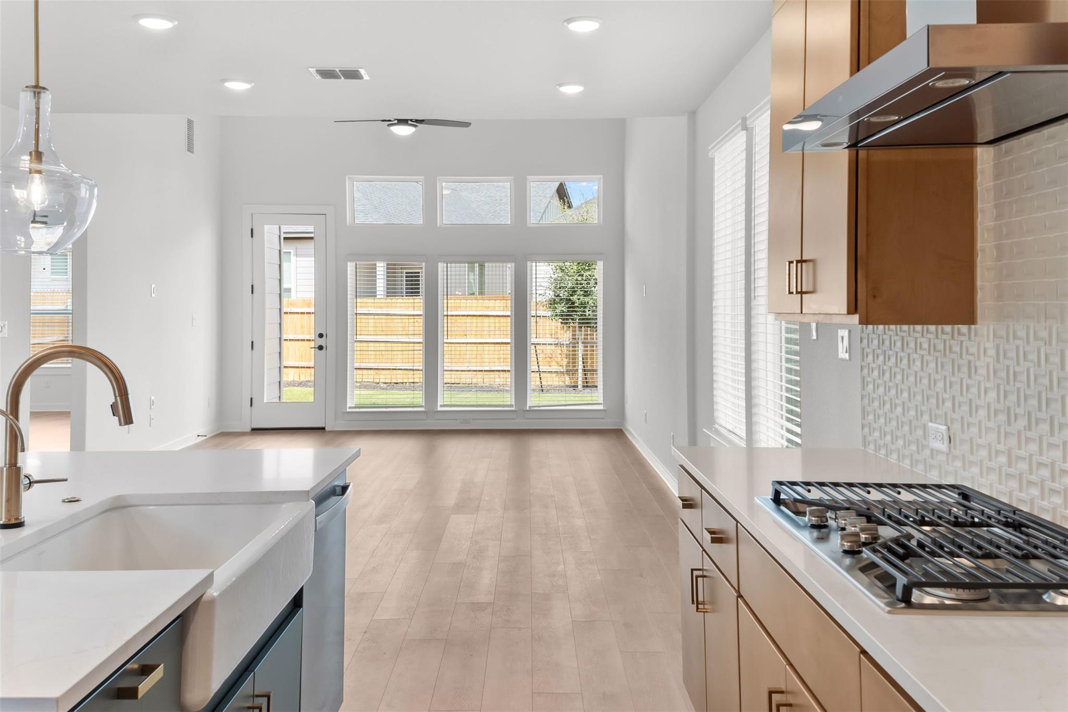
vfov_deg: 40.0
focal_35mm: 33
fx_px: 979
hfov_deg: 57.2
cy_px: 356
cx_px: 534
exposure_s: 1/15
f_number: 8
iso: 200
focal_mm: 22
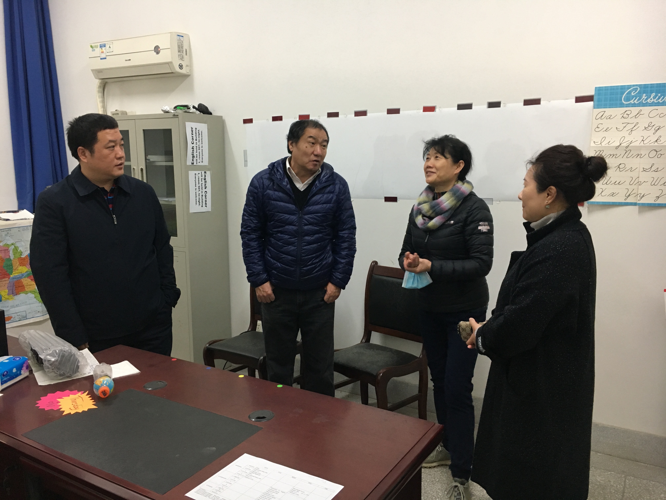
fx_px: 558
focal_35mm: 29
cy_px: 250
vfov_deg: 48.2
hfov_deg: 61.7
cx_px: 333
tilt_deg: -8.3
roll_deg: +0.2
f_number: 2.2
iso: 160
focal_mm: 4.15
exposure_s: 1/33
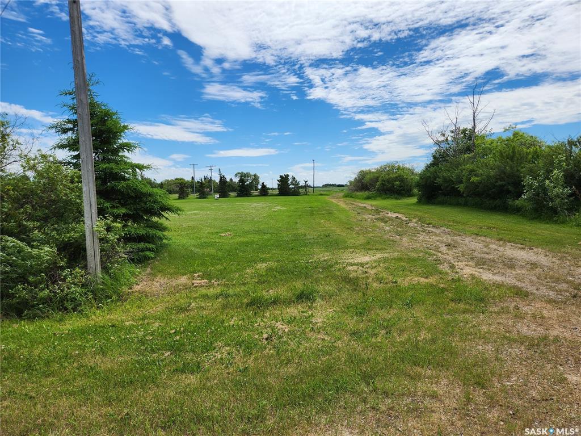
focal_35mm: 23
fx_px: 386
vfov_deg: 58.9
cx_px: 290
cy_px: 218
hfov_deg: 73.9
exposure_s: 1/2579
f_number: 1.8
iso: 20
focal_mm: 5.4
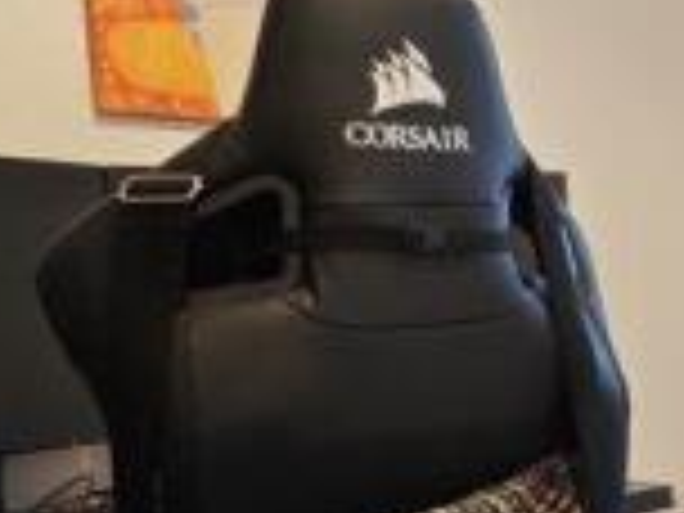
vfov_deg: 31.1
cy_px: 367
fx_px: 909
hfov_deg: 31.9
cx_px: 880
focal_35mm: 46
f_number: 1.8
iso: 160
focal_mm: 2.03
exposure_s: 1/25
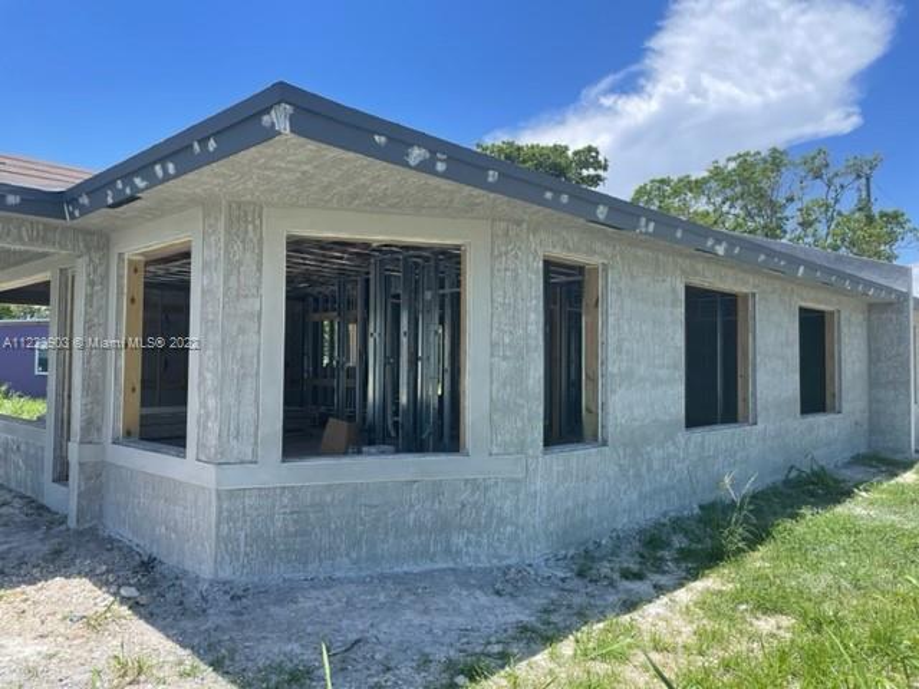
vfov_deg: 53.1
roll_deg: -0.3
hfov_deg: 67.3
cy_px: 344
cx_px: 460
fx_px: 690
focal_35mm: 26
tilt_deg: +2.9
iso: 32
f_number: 1.6
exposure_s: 1/2053
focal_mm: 4.2
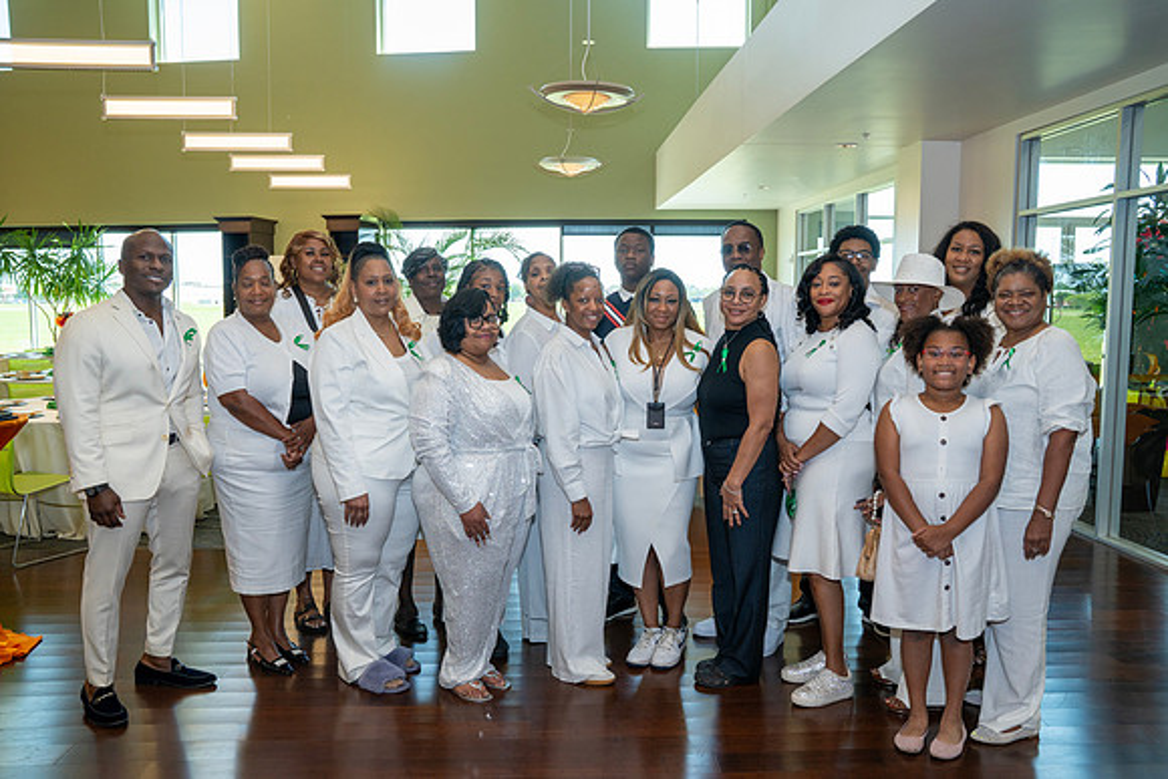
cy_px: 390
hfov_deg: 63.6
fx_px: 941
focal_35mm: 29
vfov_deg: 45.0
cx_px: 584
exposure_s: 1/160
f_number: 5.6
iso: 500
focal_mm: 29
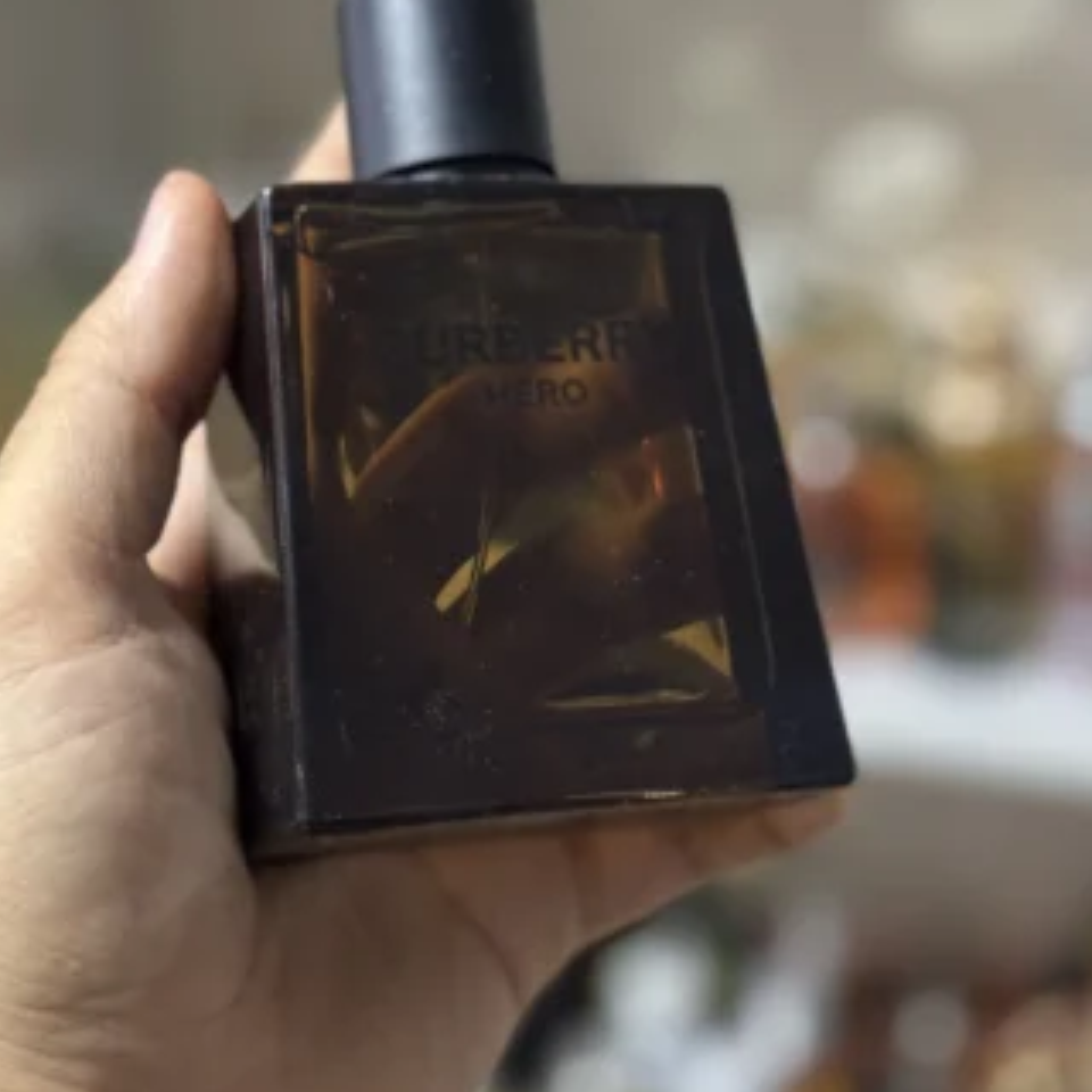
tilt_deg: -22.7
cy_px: 452
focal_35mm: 76
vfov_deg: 22.7
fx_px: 2712
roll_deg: -1.6
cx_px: 529
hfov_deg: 22.8
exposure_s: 1/50
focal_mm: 6.76
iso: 250
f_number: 1.78
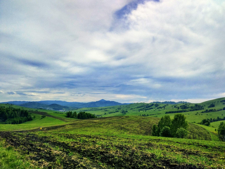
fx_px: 195
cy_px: 84
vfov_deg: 46.8
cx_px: 112
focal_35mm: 30
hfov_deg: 60.0
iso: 102
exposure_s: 1/4327
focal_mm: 4.12
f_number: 2
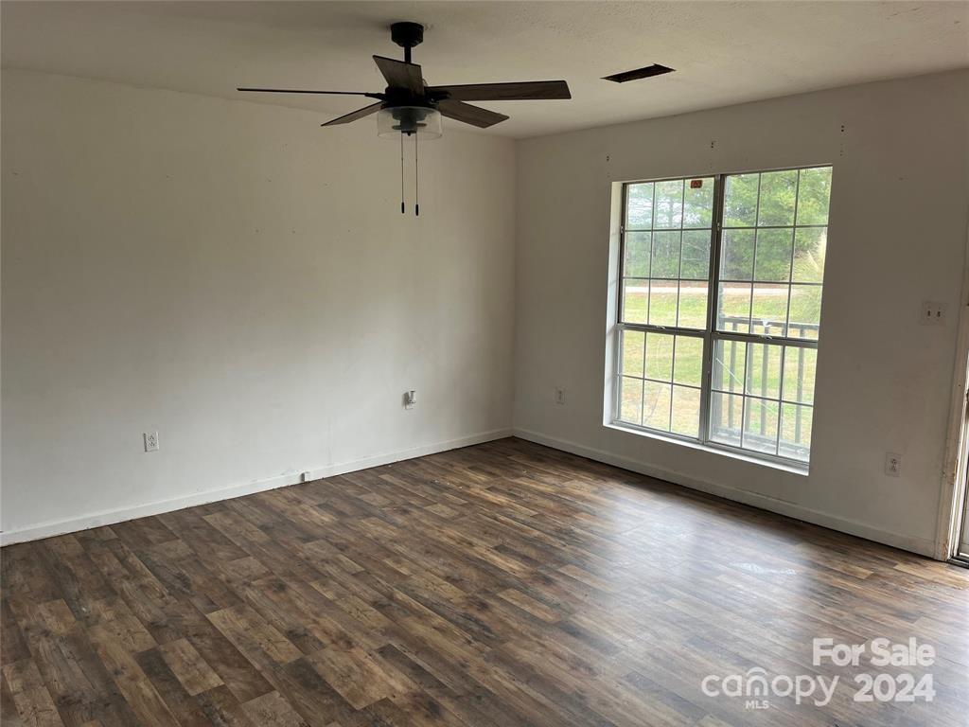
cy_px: 364
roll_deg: -0.4
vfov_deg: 53.1
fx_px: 728
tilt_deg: -9.0
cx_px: 484
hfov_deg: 67.3
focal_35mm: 26
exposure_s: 1/122
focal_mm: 5.1
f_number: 1.6
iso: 64
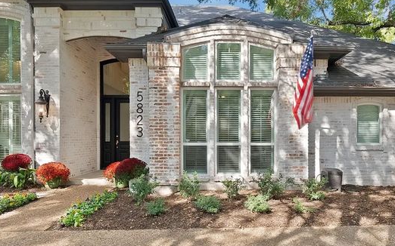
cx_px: 228
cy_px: 146
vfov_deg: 44.3
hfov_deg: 66.1
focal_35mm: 28
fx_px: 301
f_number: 9
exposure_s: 1/50
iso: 800
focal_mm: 14
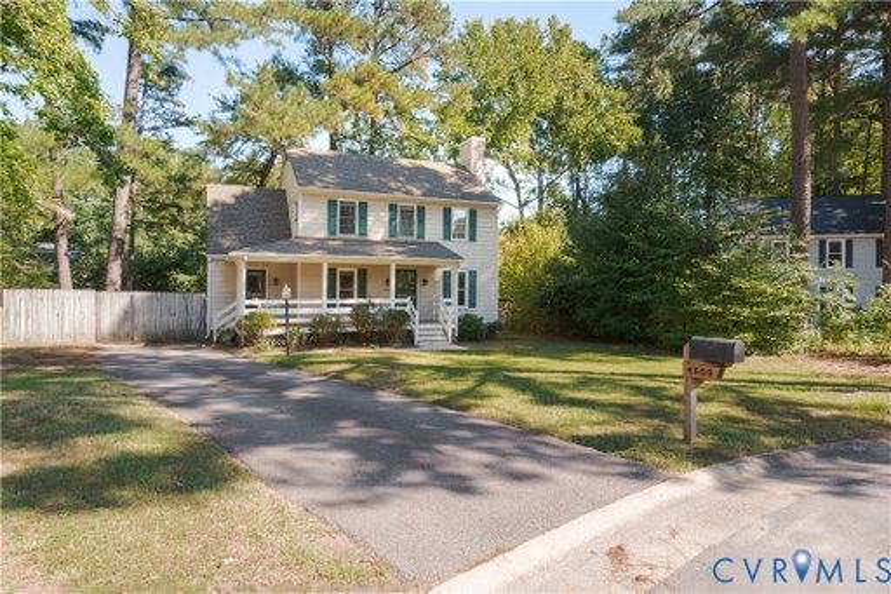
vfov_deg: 59.5
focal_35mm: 21
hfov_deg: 81.2
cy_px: 297
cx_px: 446
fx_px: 520
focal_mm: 14
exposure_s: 1/200
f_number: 8
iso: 100
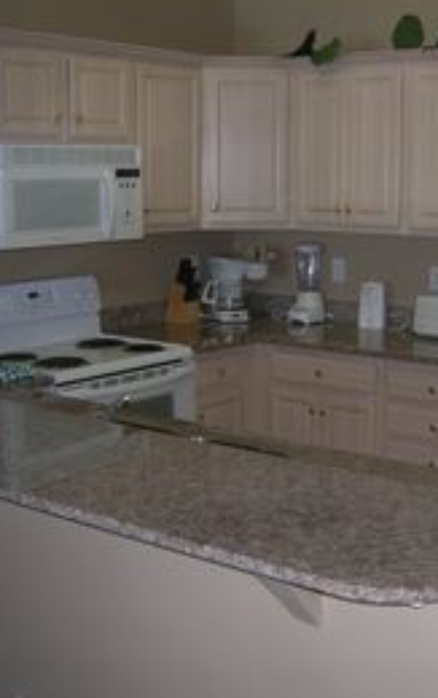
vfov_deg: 39.5
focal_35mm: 51
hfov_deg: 25.2
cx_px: 312
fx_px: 972
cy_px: 344
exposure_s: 1/60.1
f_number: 2.9
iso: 56
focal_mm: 5.7
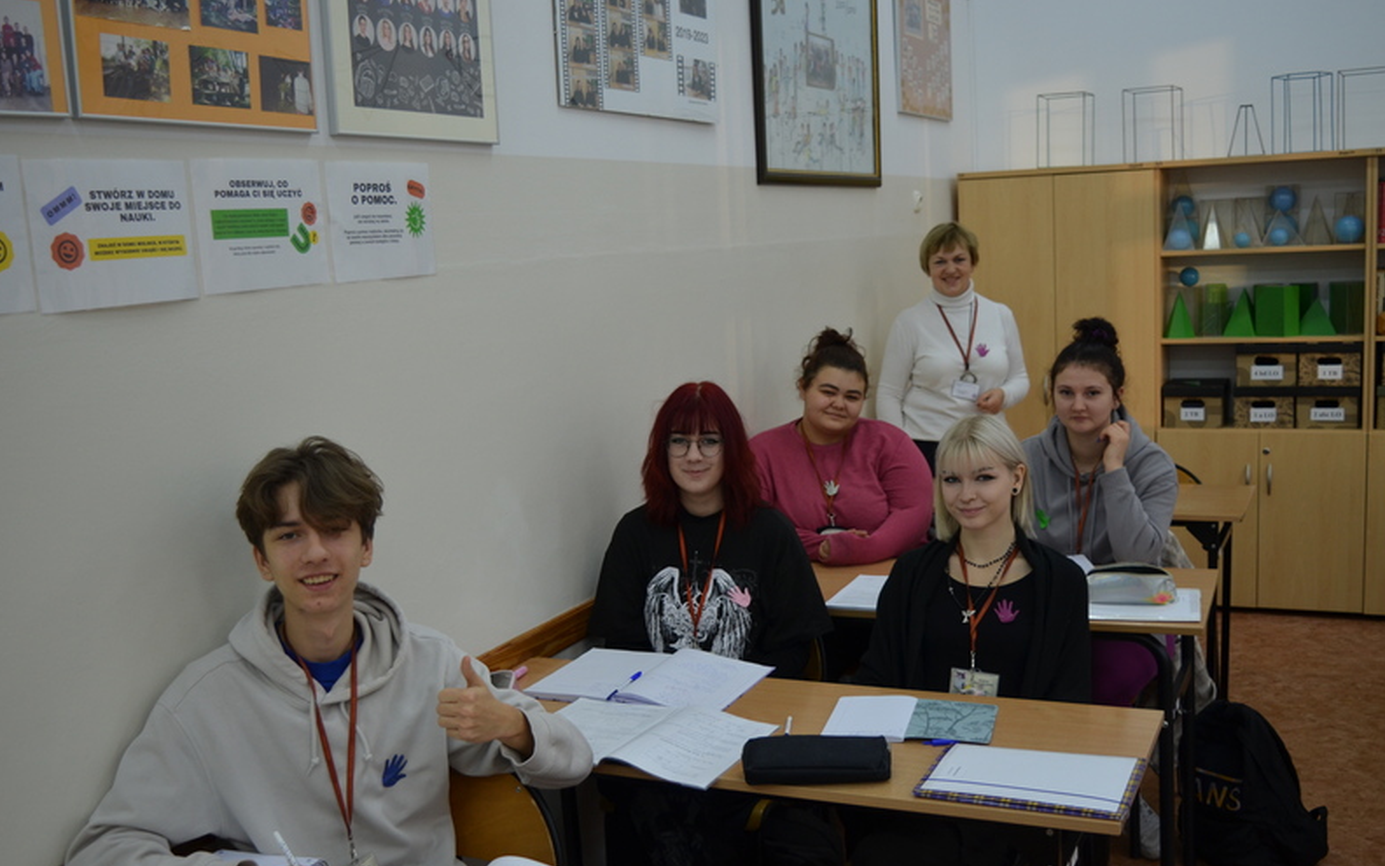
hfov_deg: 52.7
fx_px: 1397
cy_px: 458
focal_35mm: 37
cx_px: 687
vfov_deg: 34.4
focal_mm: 24
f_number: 4.5
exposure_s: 1/80
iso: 400
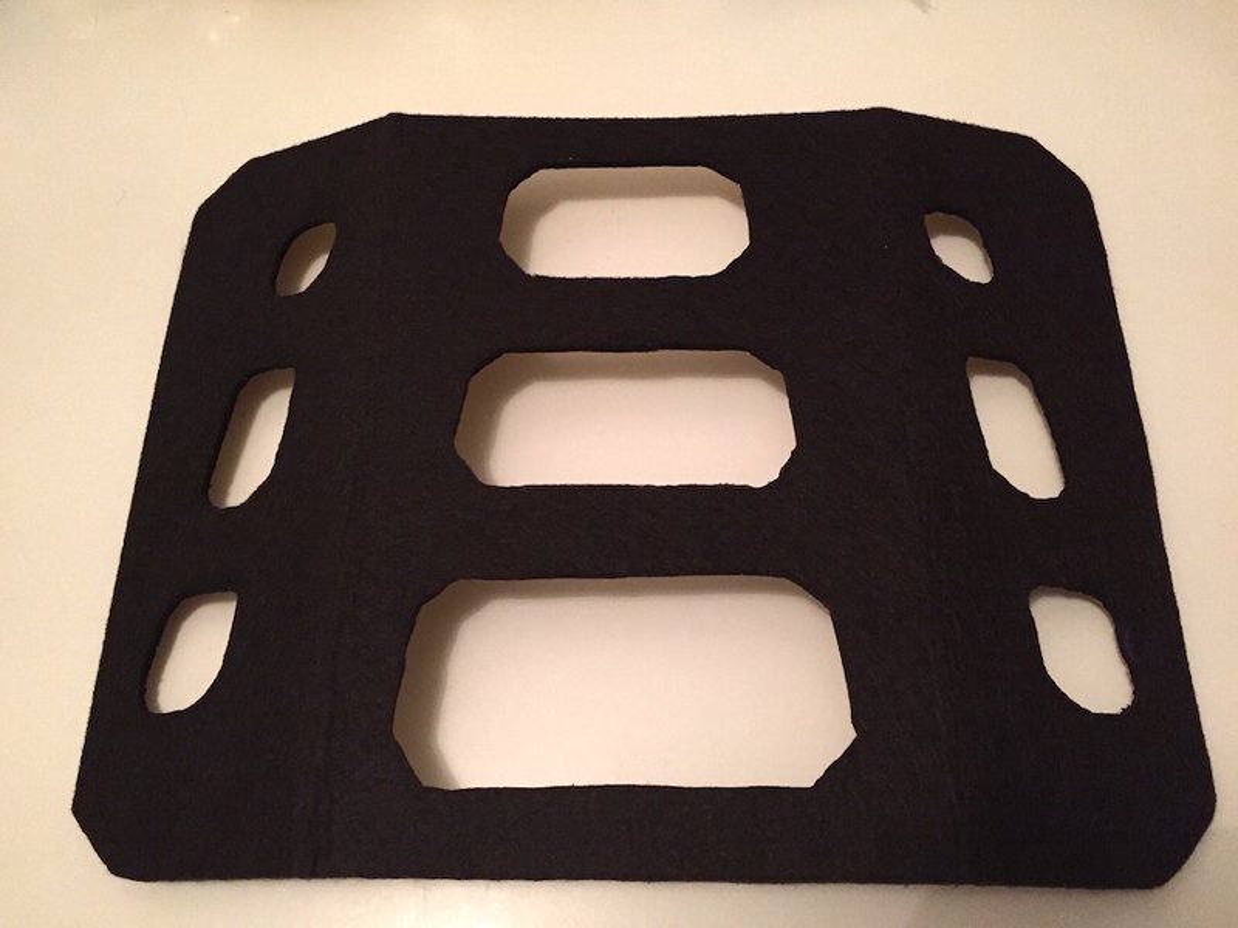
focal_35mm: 29
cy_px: 464
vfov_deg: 48.2
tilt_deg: -65.2
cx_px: 619
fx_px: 1037
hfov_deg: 61.7
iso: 250
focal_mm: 4.15
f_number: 2.2
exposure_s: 1/15
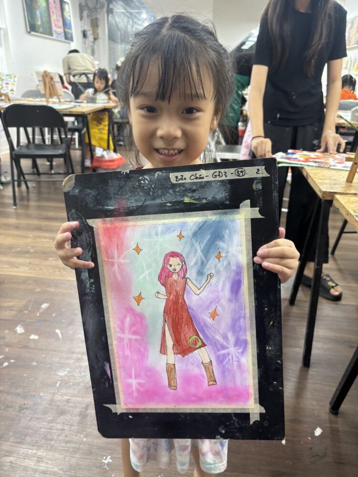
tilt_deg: -24.1
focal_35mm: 26
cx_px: 179
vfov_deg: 67.3
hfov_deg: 53.1
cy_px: 238
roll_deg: -2.1
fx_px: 359
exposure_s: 1/50
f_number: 1.6
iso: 80
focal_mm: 5.96
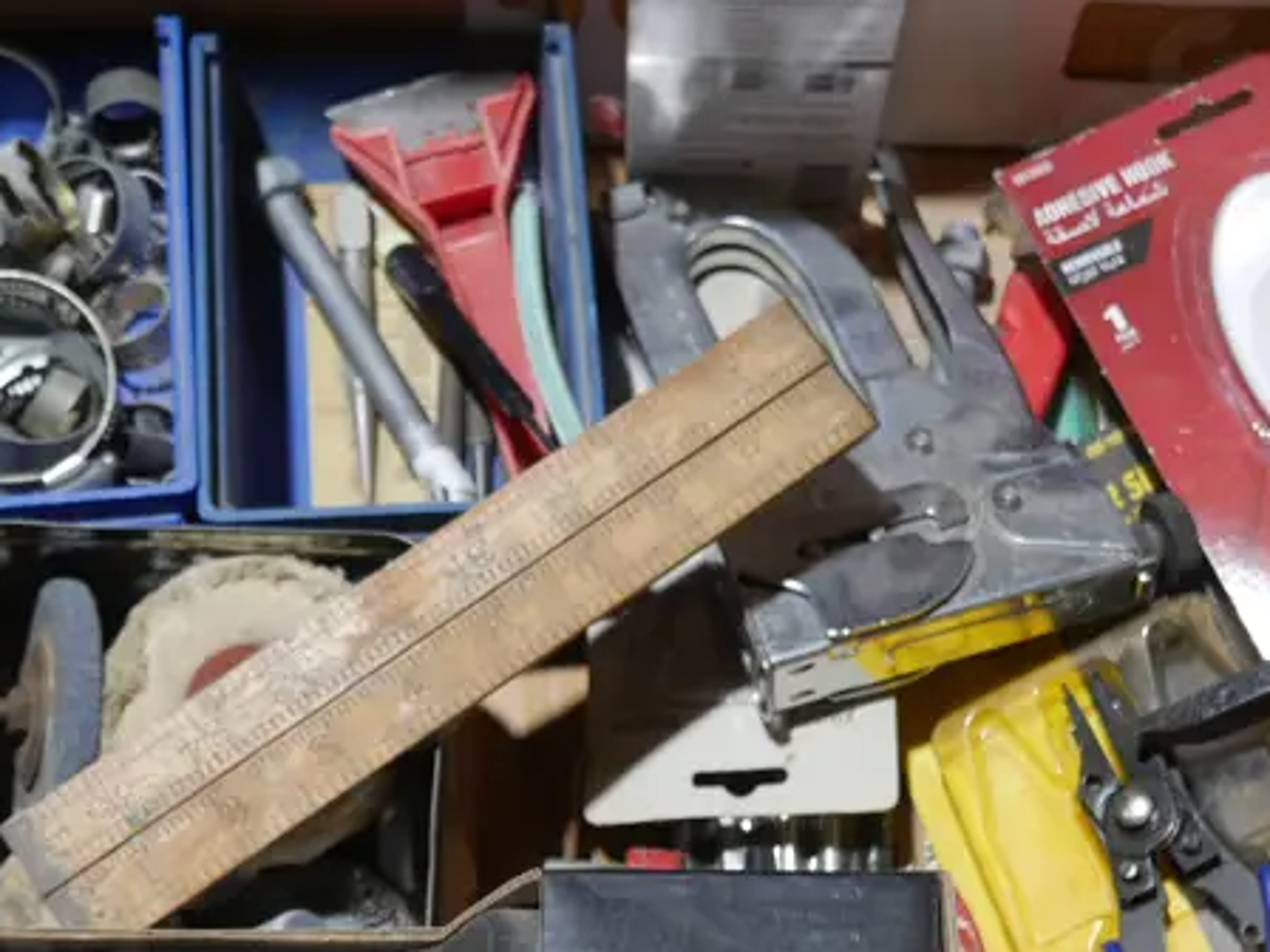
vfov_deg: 22.9
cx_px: 646
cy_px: 502
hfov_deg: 30.3
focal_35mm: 64
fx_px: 2348
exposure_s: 1/60
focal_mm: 14
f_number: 3.5
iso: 250
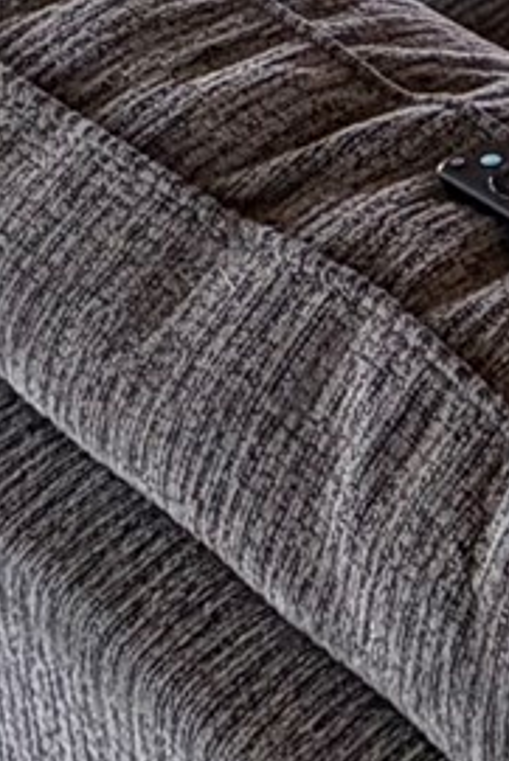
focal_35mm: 110
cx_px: 984
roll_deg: +1.0
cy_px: -901
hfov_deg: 11.4
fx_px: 2330
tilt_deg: -15.5
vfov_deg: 14.4
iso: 200
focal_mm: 2.22
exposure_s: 1/60
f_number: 2.2
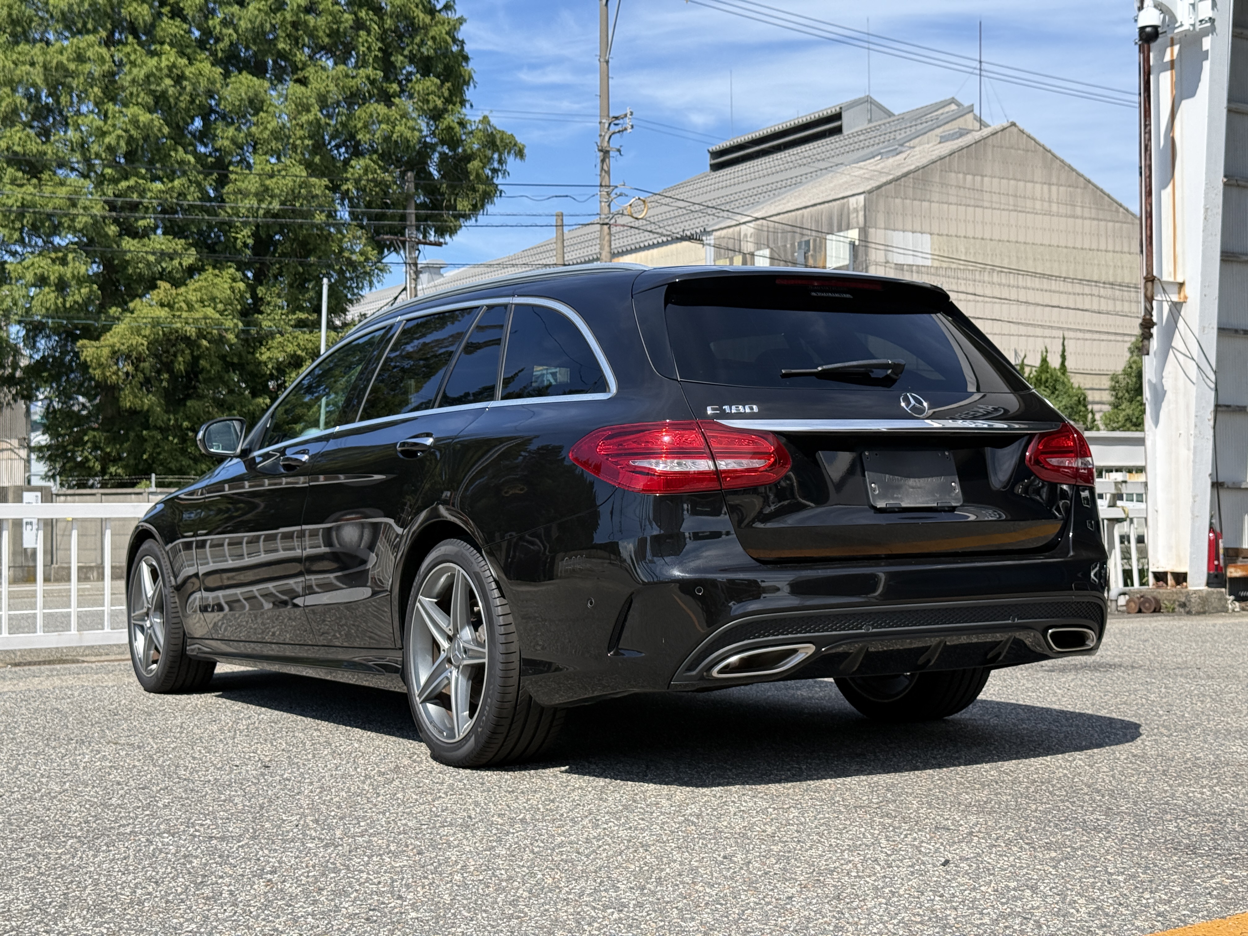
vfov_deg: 30.3
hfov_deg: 39.7
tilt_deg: +1.8
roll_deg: +0.6
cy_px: 468
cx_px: 624
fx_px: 1731
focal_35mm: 48
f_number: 1.78
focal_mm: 6.76
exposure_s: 1/3096
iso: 80
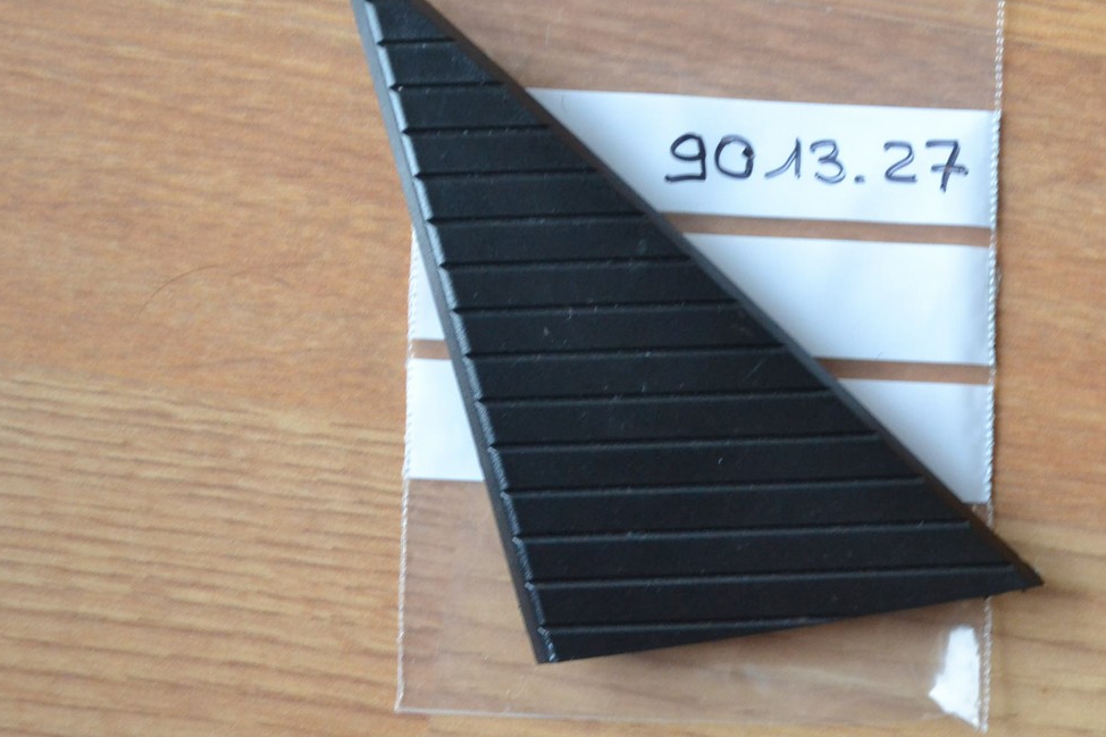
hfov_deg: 25.6
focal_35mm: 79
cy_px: 394
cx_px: 702
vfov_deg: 17.3
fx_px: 2426
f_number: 5
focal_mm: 38
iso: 2200
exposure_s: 1/60
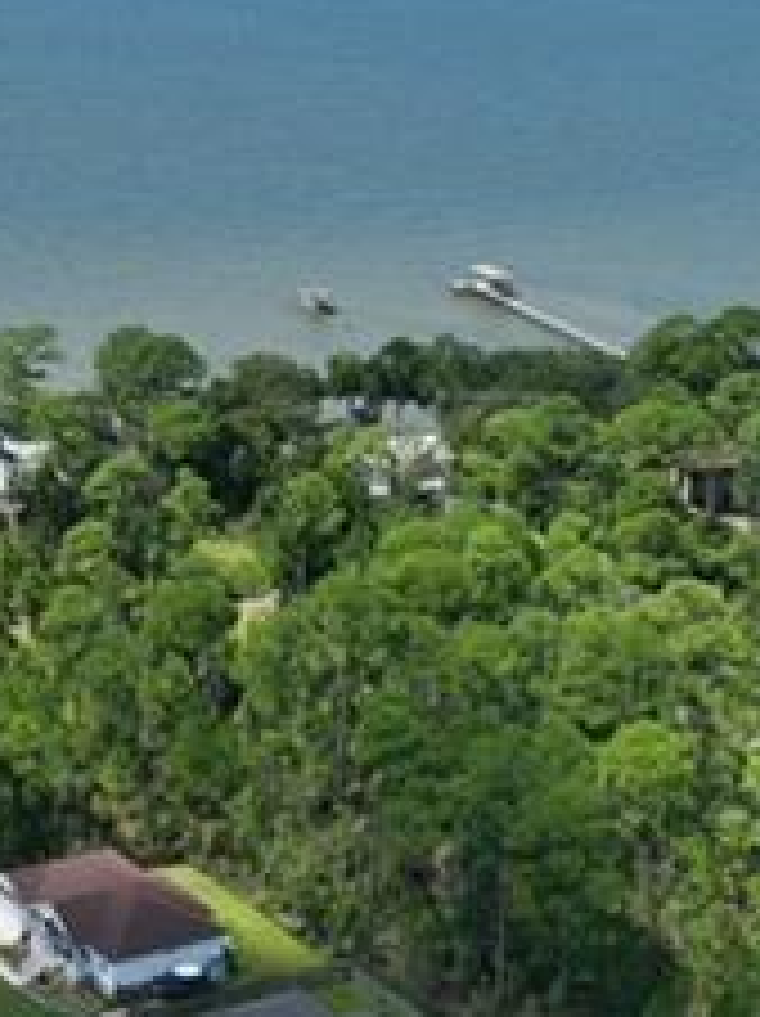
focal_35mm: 85
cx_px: -27
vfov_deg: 22.8
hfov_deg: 16.9
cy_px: 243
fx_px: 2493
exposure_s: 1/1600
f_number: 2.8
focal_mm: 12.29
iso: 110
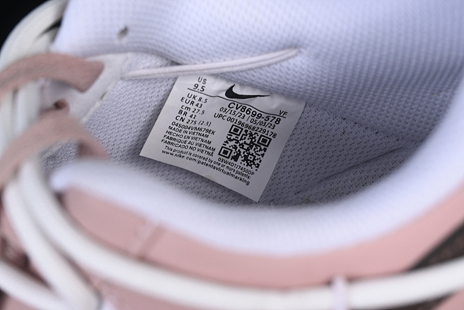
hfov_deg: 27.0
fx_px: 967
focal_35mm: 75
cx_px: 232
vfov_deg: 18.2
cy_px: 155
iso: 160
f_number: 7.1
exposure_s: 1/80
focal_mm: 50
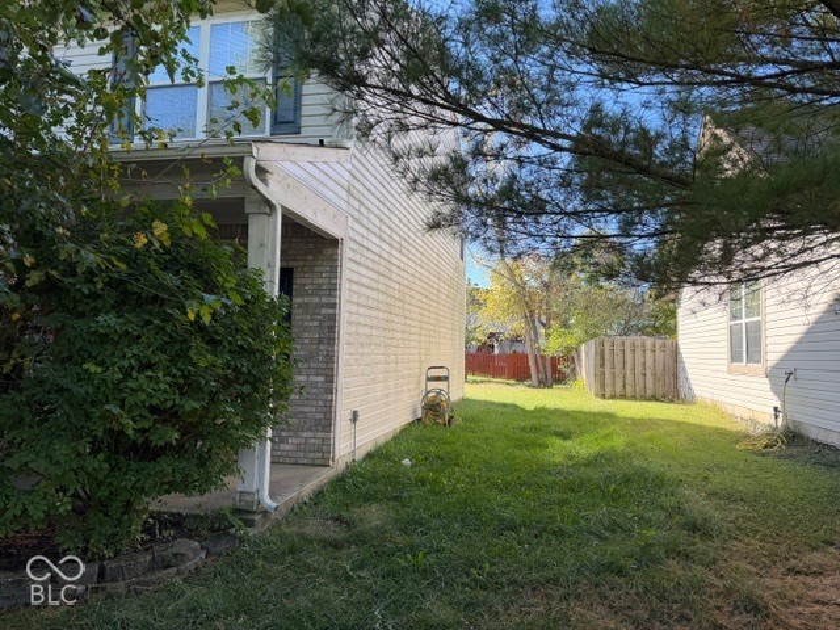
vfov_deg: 56.8
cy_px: 315
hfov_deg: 71.6
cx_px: 420
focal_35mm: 24
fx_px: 582
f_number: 1.78
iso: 80
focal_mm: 6.76
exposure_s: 1/677
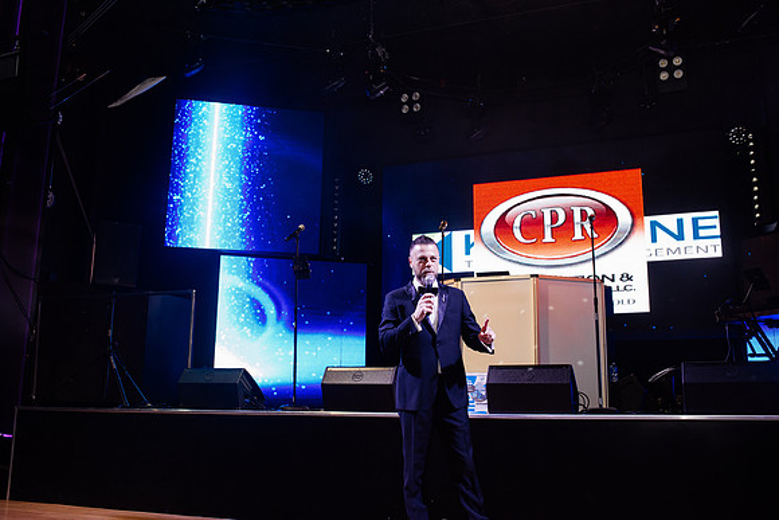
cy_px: 260
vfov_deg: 37.9
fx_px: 758
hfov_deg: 54.4
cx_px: 390
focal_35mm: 35
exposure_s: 1/200
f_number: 4.5
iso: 1600
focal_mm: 35
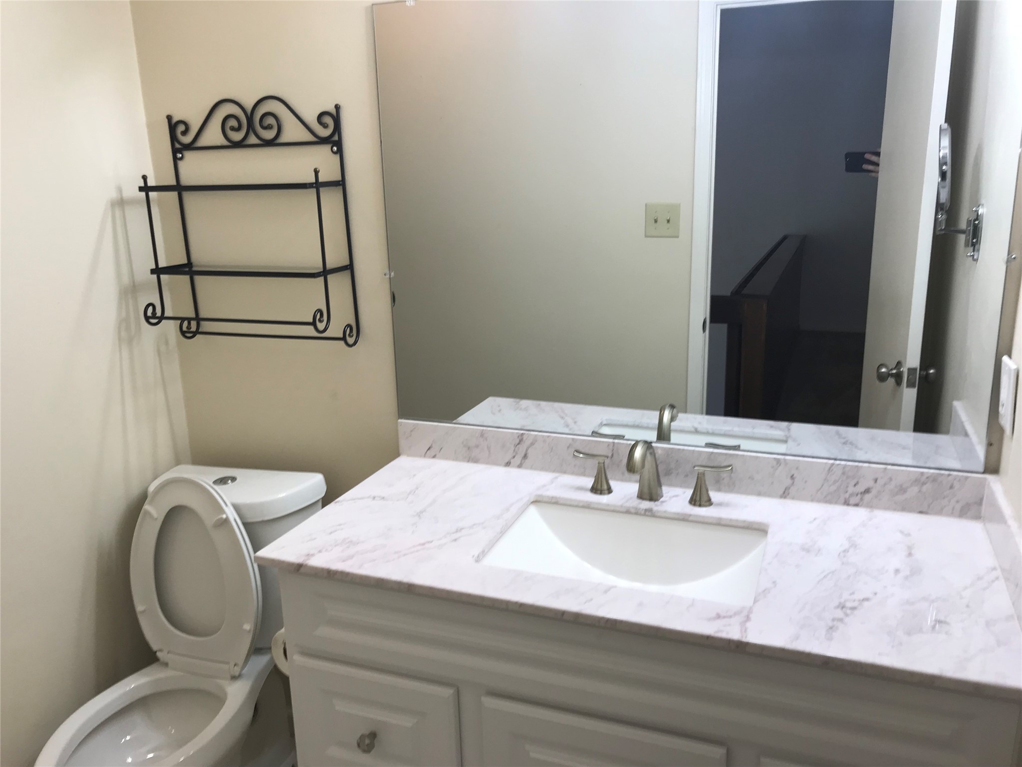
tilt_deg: -13.0
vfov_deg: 49.7
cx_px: 511
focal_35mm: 28
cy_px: 384
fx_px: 827
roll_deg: +1.4
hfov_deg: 63.4
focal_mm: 3.99
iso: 25
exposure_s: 1/60
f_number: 1.8
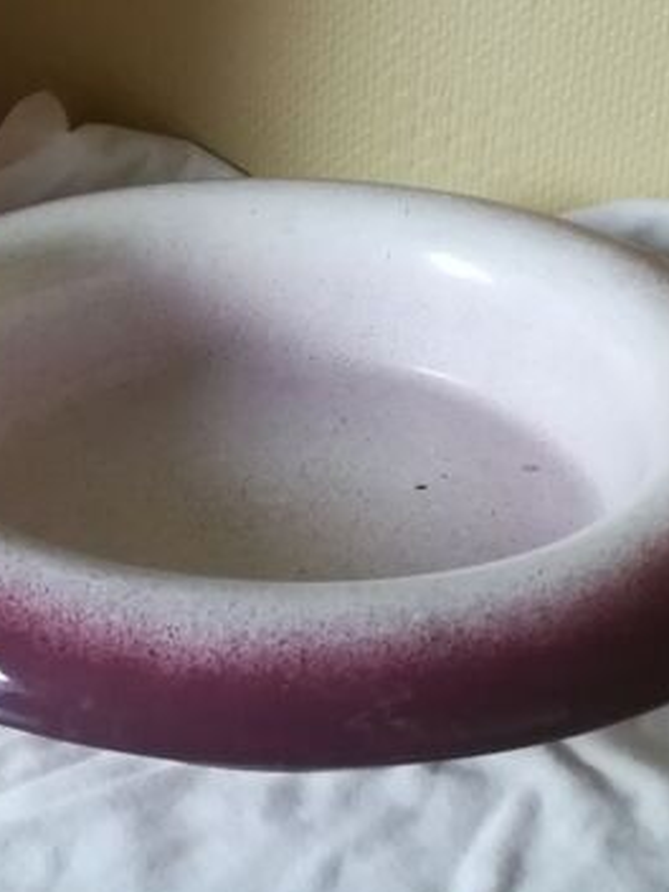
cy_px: 279
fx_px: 1546
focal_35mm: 60
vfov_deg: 31.9
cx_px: 248
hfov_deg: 24.3
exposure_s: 1/33.3
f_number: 2.2
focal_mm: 3.83
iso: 320
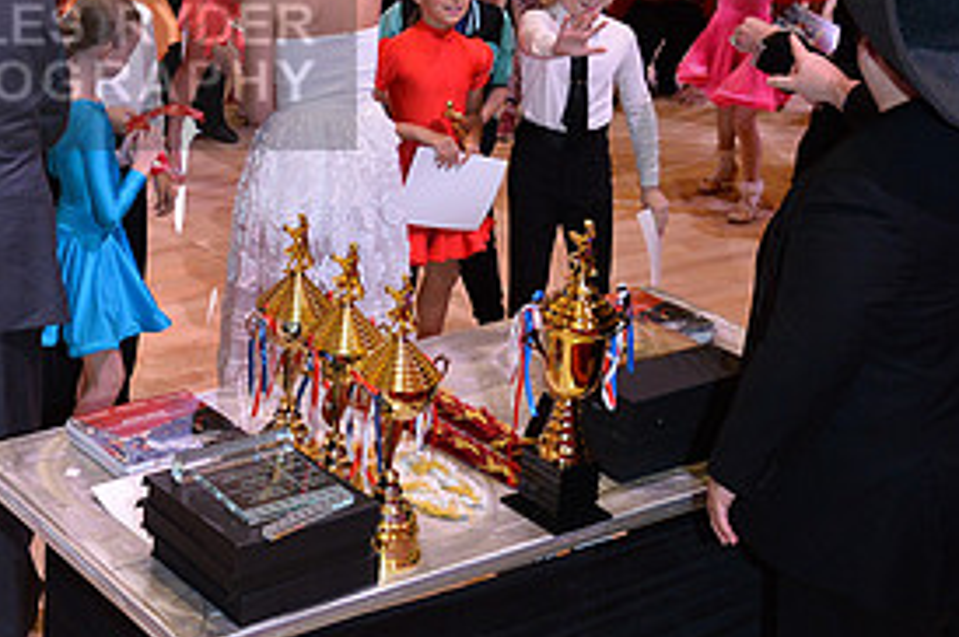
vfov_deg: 18.1
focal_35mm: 74
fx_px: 1969
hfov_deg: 25.8
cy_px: 58
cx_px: -24
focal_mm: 35
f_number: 5
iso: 2000
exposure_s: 1/250
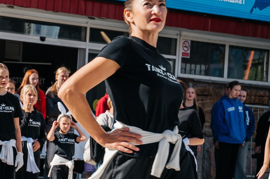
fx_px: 1439
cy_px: 193
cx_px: -23
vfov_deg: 7.1
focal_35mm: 192
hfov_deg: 10.6
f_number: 6.3
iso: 100
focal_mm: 75
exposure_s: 1/320
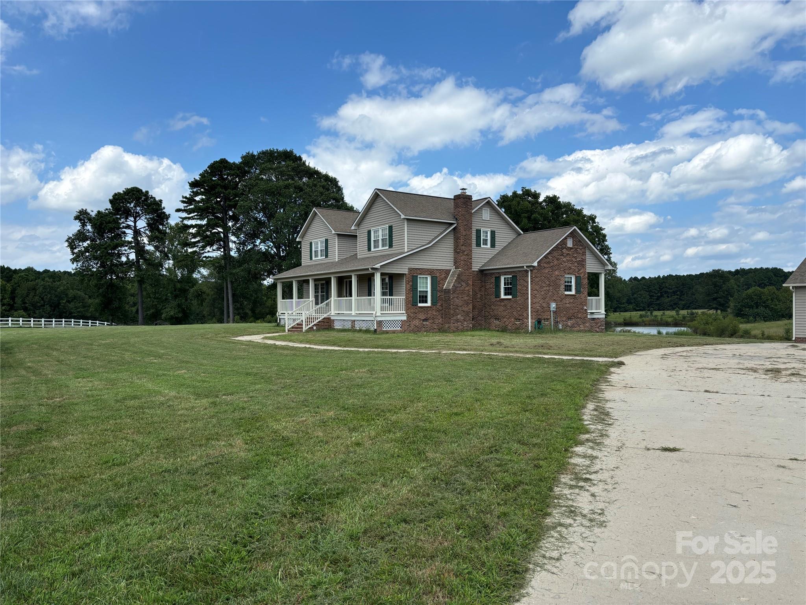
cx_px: 403
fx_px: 605
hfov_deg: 67.3
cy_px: 302
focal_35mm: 26
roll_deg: -0.1
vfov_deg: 53.1
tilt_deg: +0.6
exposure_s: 1/3021
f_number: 1.6
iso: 50
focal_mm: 5.96
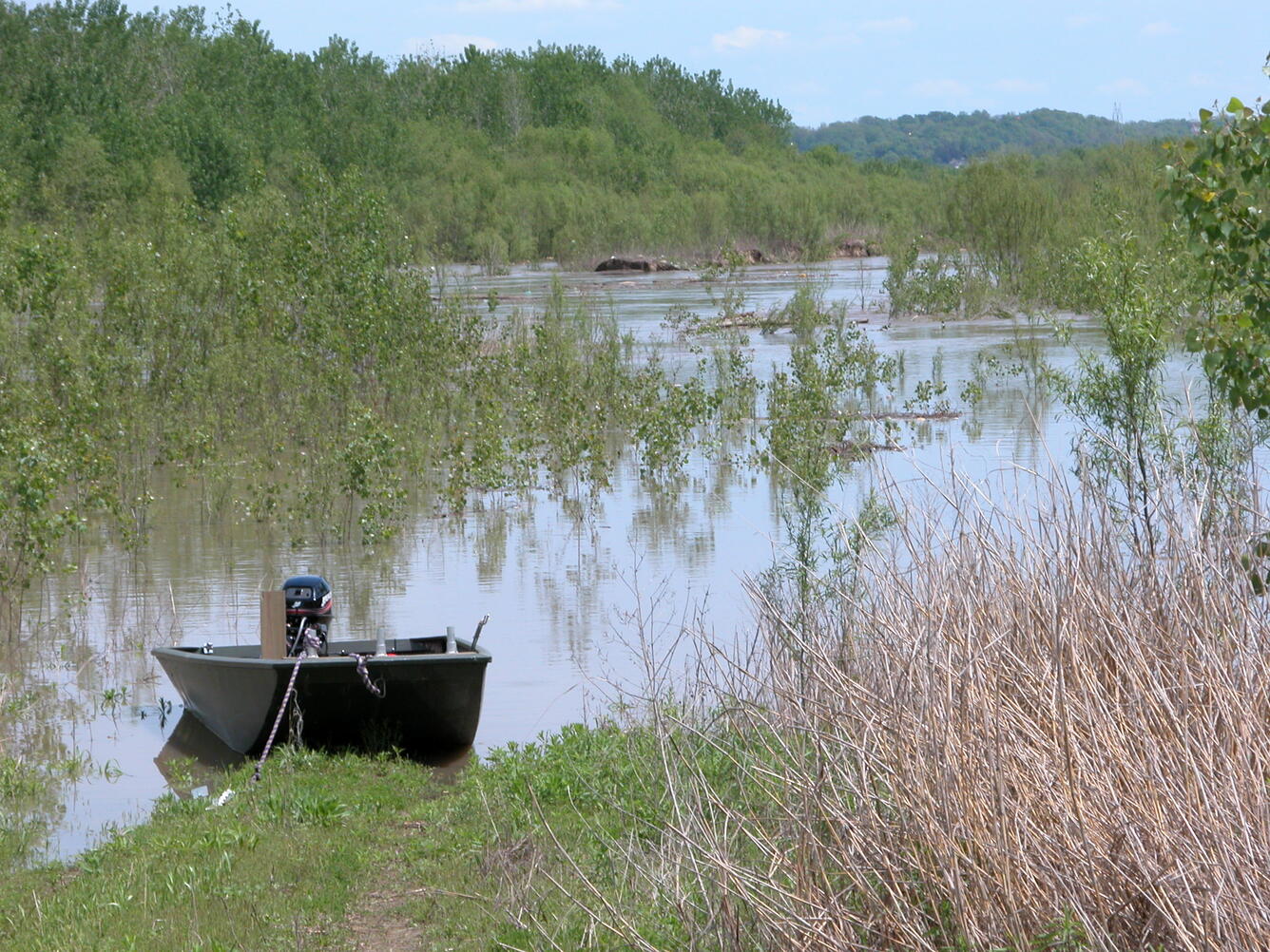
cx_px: 635
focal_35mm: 148
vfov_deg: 10.0
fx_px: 5430
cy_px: 476
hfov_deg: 13.3
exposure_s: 1/406
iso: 100
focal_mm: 37.7
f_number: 6.2
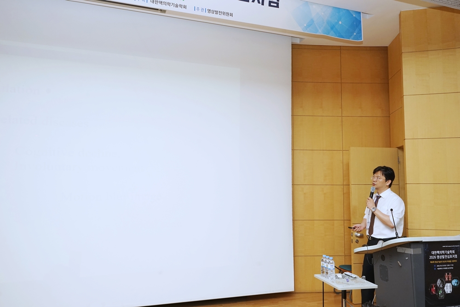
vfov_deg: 43.6
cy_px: 154
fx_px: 383
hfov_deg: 61.9
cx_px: 230
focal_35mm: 30
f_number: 9
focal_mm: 30
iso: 1000
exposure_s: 1/100
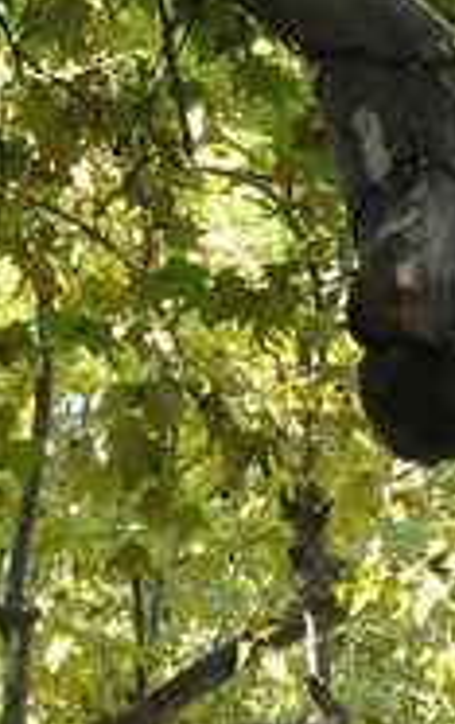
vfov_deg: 9.2
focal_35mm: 218
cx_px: -226
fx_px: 4305
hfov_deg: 6.0
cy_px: 1281
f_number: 9
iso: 1000
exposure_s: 1/125
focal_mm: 26
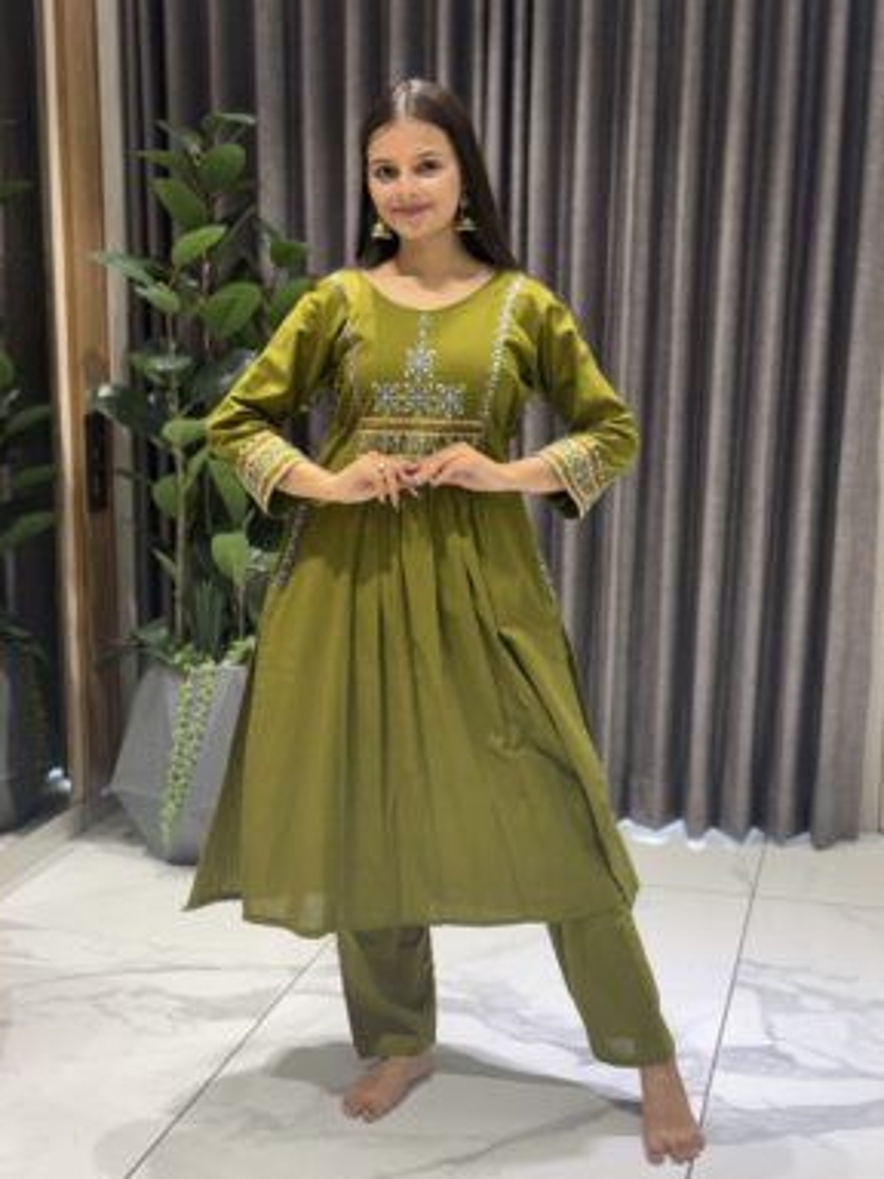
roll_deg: -0.4
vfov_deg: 38.2
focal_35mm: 50
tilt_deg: -11.1
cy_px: 611
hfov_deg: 29.1
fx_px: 1702
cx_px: 436
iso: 50
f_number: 1.78
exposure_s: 1/50
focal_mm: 6.76
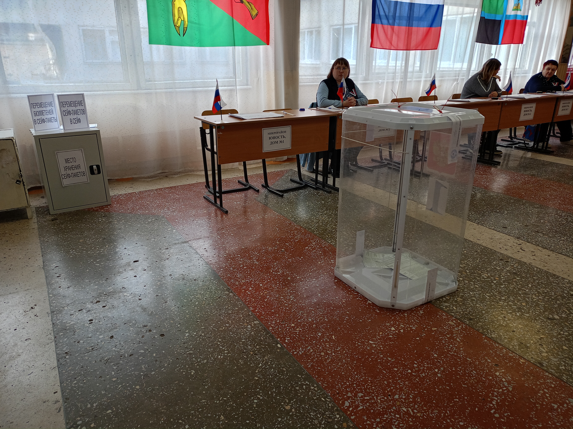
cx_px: 286
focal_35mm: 28
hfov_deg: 63.4
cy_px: 214
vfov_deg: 49.7
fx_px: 463
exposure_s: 1/50
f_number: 1.79
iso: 281
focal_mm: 4.7
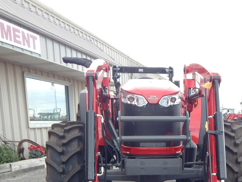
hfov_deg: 38.9
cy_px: 193
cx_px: 173
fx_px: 336
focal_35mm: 48
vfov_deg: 27.9
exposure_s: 1/250
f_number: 3
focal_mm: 4
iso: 160
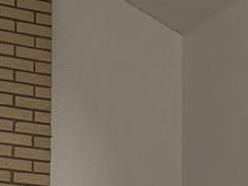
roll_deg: +2.3
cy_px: 247
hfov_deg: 11.0
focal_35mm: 169
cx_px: 442
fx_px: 1210
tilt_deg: +8.8
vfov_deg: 8.6
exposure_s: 1/140
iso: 200
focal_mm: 6.76
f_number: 1.78
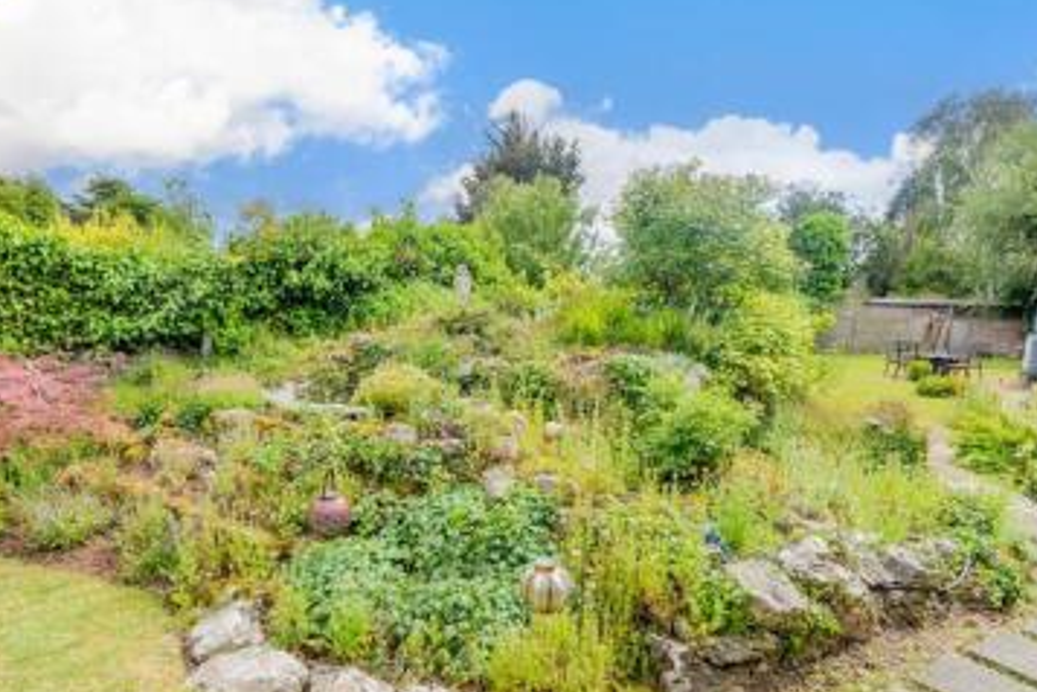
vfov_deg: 61.6
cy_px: 397
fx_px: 576
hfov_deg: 83.9
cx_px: 482
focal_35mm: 20
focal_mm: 15
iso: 100
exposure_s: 1/320
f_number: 5.6
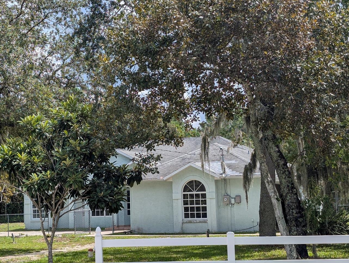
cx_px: 143
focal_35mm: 61
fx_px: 616
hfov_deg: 31.6
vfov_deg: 24.1
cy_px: 130
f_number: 1.68
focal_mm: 6.9
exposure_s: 1/1276
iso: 19
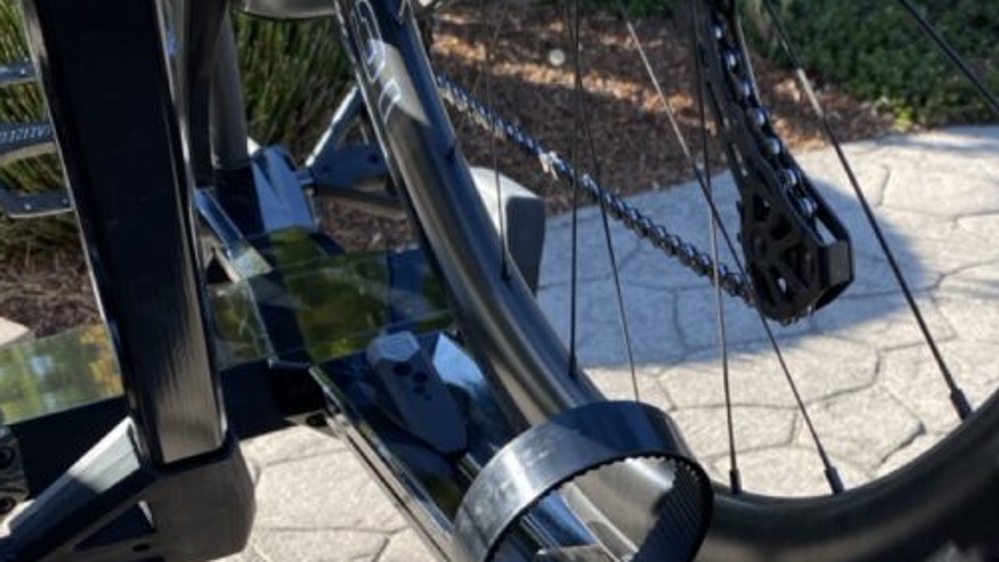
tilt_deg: -34.5
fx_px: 1298
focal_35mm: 49
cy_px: 635
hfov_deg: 41.7
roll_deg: +10.4
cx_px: 640
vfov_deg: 22.9
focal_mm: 4.25
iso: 32
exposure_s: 1/702
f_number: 1.8
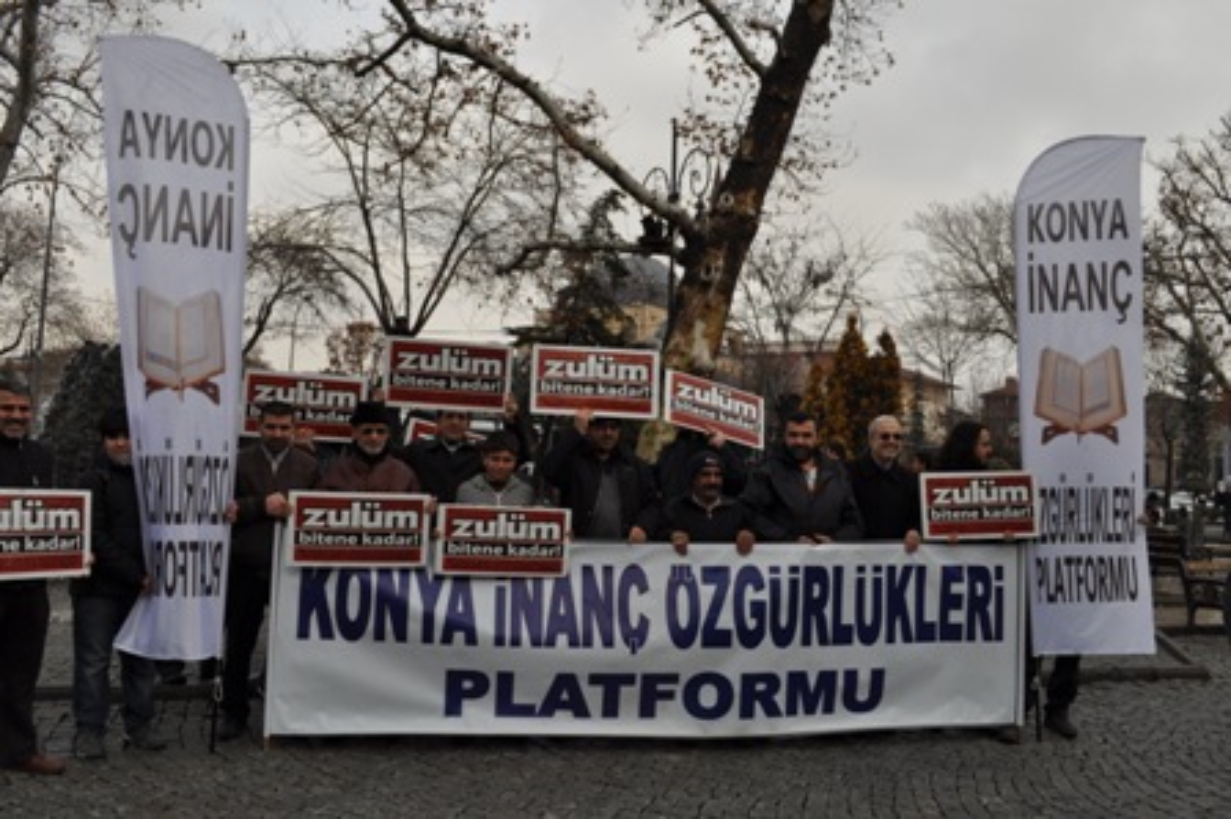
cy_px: 410
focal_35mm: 30
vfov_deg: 43.5
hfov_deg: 62.0
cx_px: 616
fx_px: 1025
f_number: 9
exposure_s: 1/320
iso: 200
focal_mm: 20
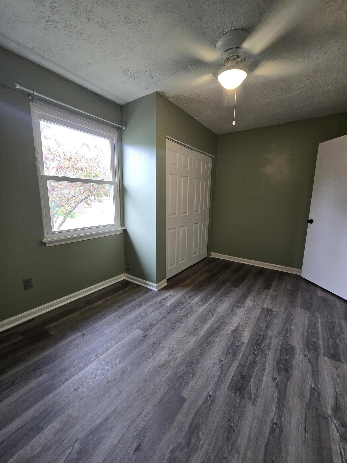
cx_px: 174
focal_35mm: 13
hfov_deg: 89.9
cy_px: 232
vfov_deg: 106.2
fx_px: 174
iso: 200
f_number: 2.2
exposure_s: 1/60
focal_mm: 2.2
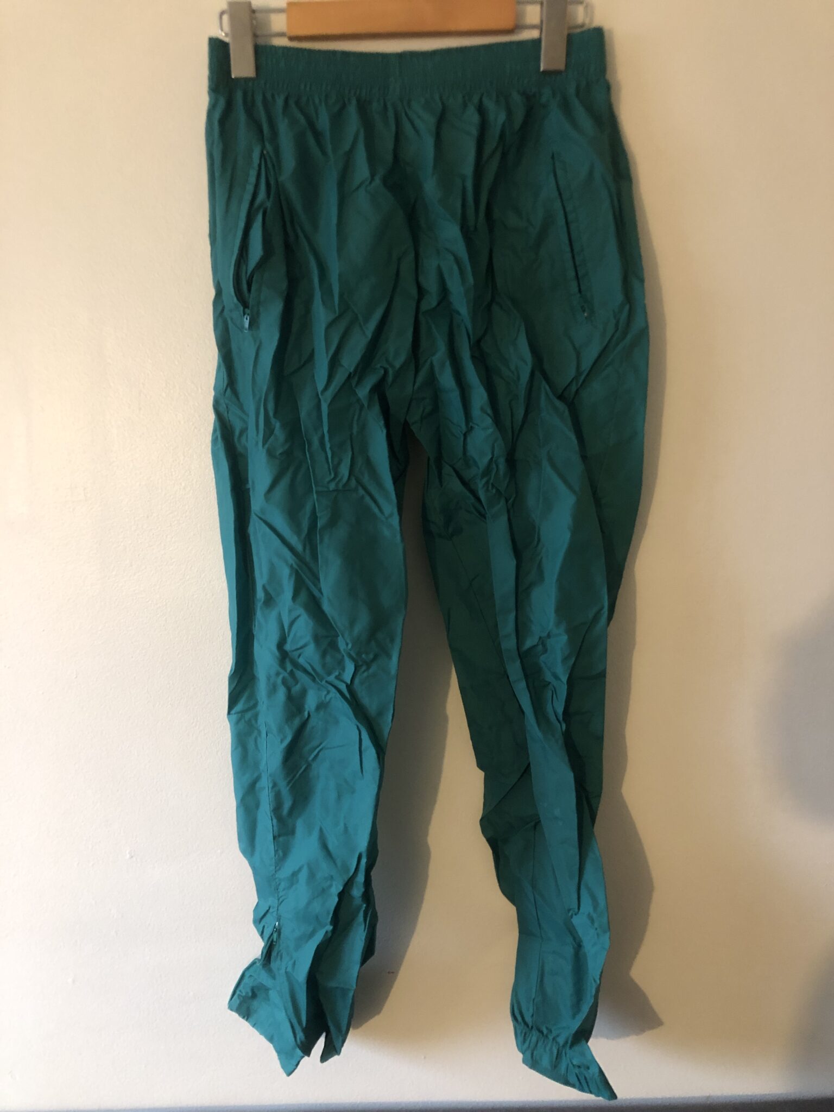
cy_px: 556
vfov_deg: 63.4
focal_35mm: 28
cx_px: 417
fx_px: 899
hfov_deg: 49.7
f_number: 1.8
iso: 100
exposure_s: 1/5
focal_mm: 3.99
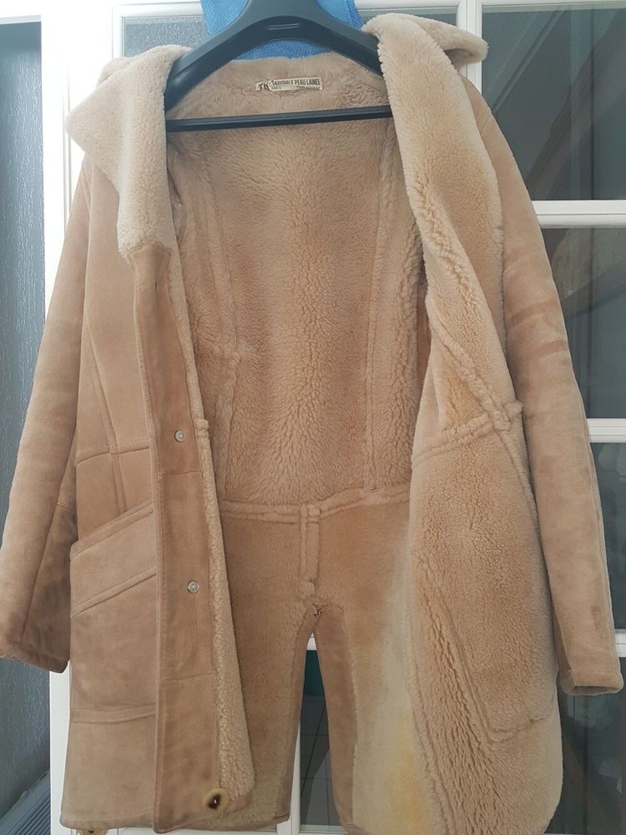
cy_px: 418
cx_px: 313
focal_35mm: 26
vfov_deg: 67.3
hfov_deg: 53.1
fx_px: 627
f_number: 1.7
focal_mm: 4.2
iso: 80
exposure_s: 1/100
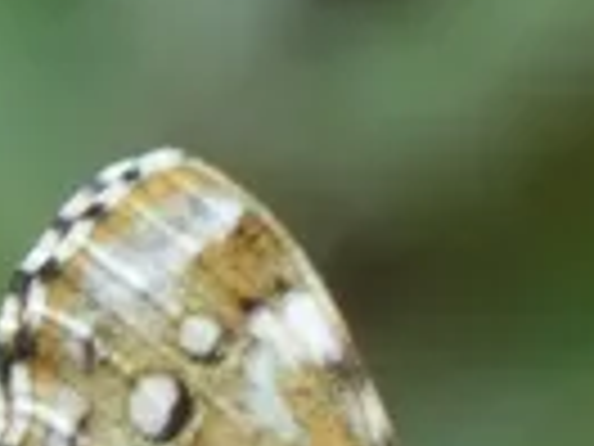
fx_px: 51582
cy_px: 973
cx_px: 274
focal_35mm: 3006
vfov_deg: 0.5
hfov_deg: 0.7
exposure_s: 1/100
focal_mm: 111.5
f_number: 5.6
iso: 320
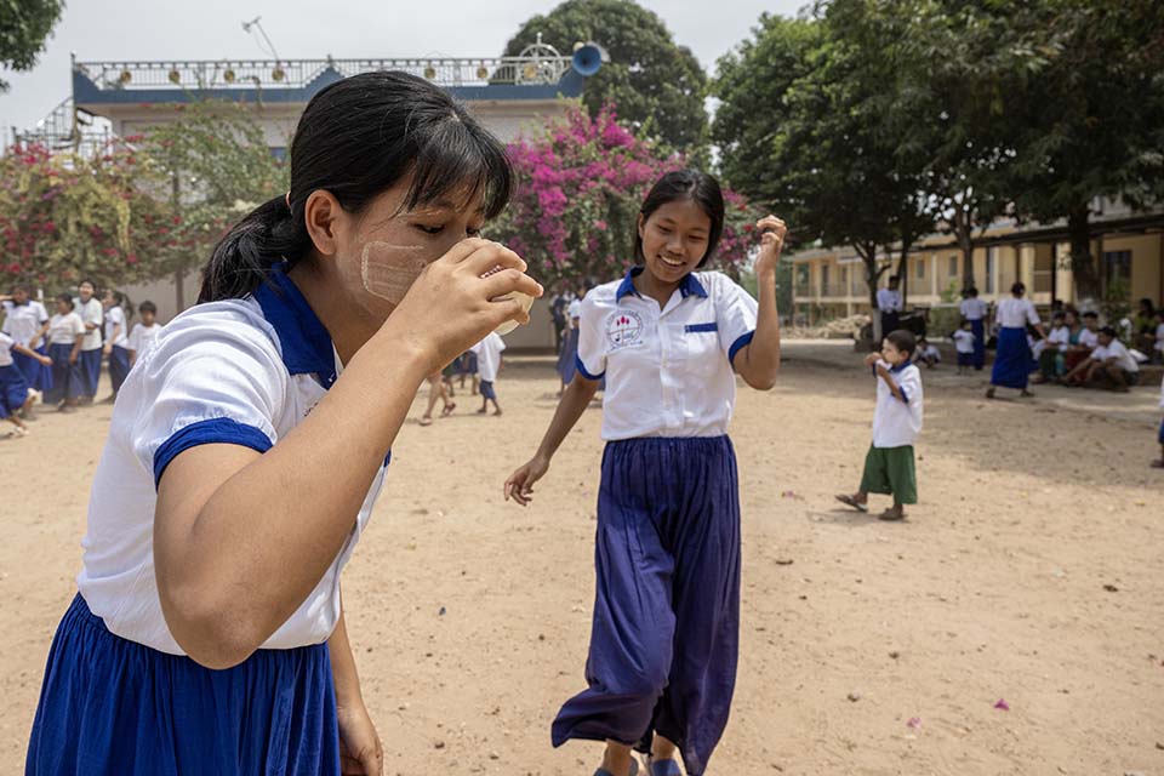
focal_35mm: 24
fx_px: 776
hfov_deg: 73.7
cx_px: 582
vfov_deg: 53.1
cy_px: 388
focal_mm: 24
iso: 720
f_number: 6.3
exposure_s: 1/1600
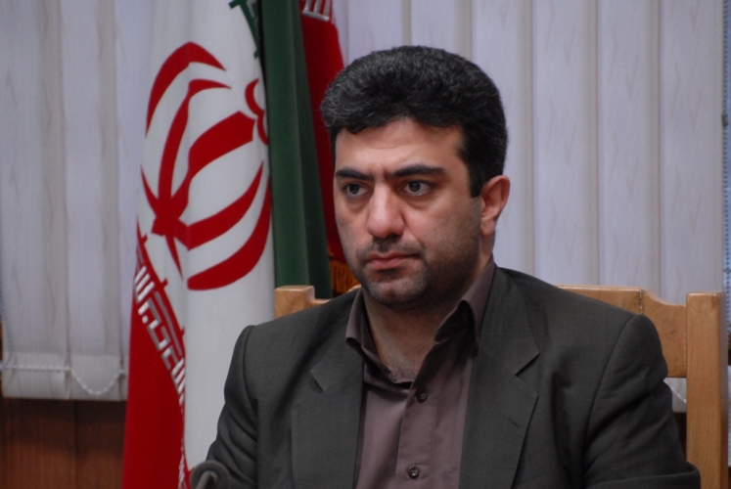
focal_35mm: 300
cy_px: 244
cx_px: 366
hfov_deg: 6.9
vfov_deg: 4.6
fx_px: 6099
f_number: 5.3
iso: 640
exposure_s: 1/30
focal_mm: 200
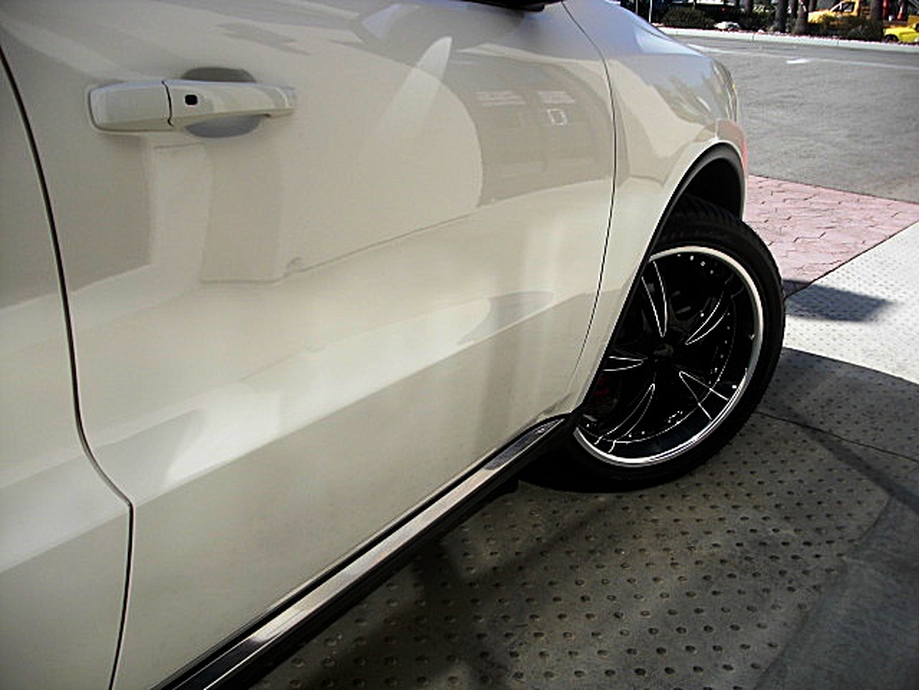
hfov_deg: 51.4
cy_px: 345
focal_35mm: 36
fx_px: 956
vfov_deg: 39.7
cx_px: 460
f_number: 2.8
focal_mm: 6.3
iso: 50
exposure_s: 1/800
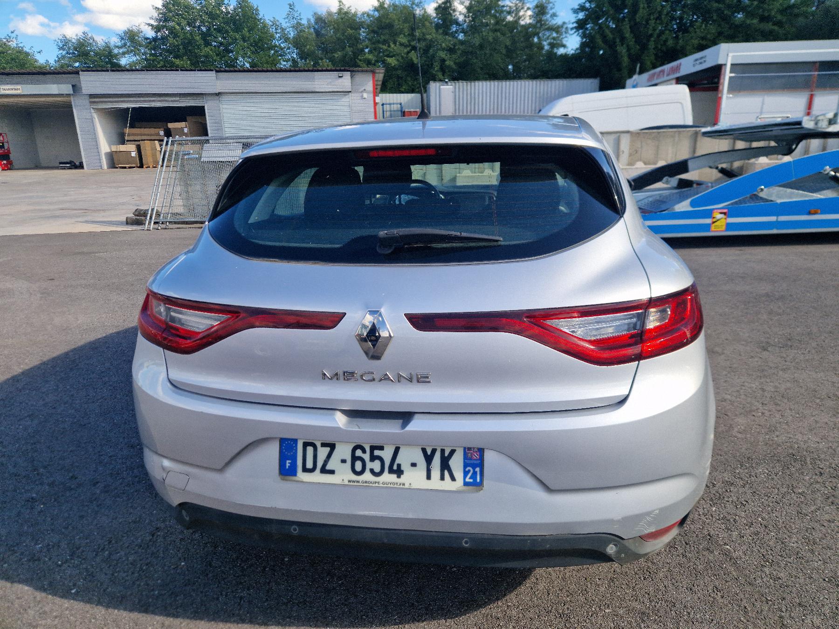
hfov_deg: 73.9
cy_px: 314
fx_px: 557
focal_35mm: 23
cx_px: 420
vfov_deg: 58.9
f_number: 1.8
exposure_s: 1/667
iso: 50
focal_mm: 5.4
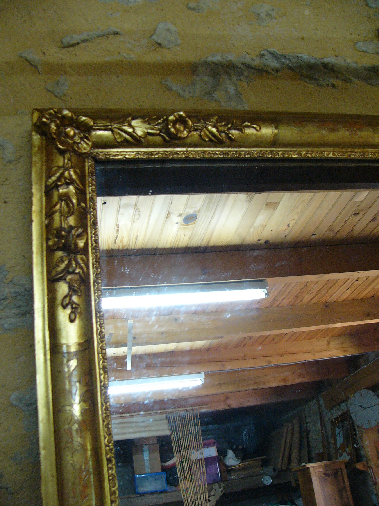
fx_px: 540
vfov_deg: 50.1
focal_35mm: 37
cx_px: 190
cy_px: 253
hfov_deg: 38.7
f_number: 2.8
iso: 200
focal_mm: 6.1
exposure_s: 1/25
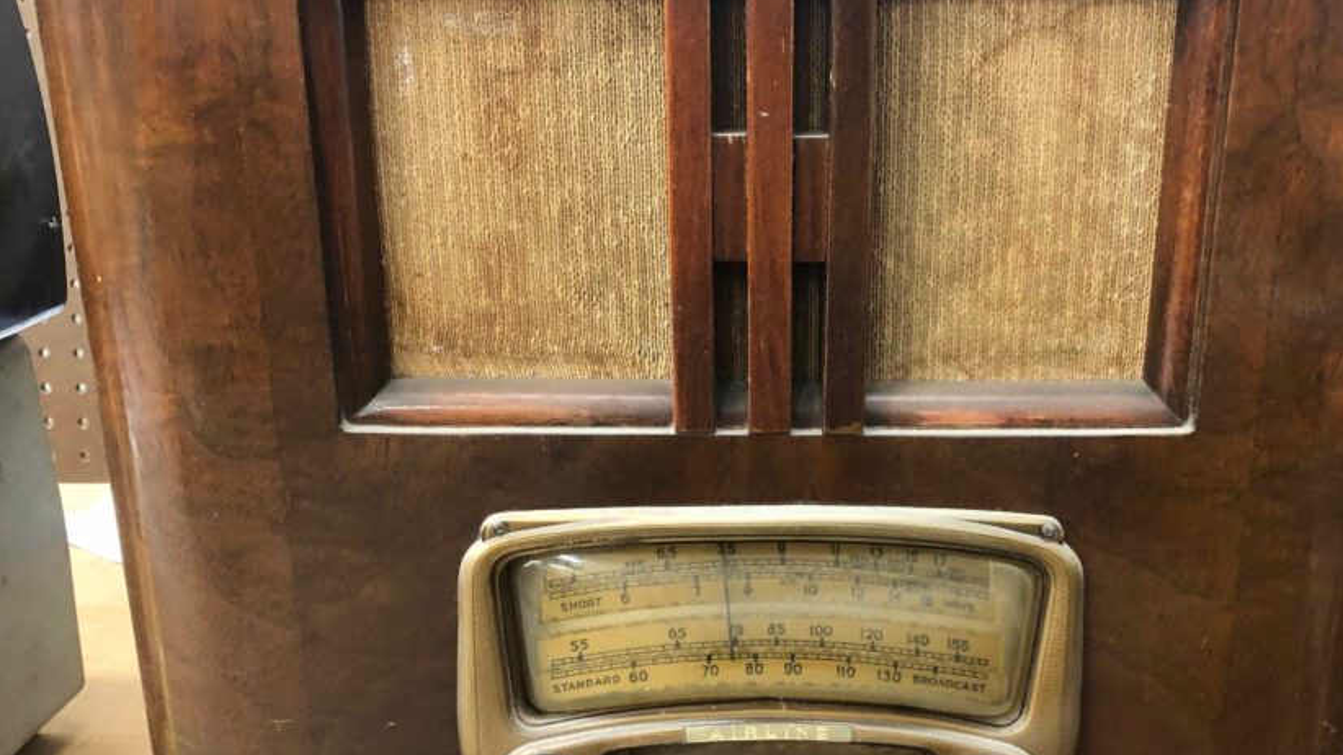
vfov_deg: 31.1
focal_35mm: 38
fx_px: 1353
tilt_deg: -16.0
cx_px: 756
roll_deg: -1.1
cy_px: 458
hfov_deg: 52.6
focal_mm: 3.99
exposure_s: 1/15
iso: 80
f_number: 1.8
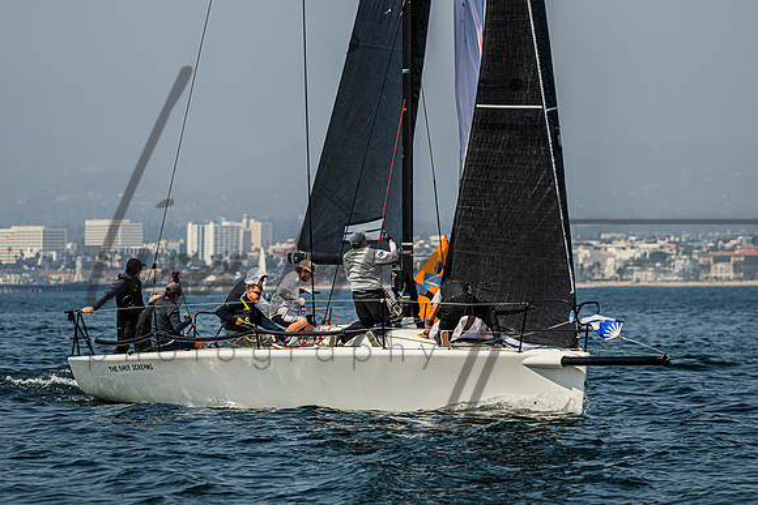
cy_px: 231
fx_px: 4462
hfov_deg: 9.7
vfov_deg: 6.5
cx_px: 381
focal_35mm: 212
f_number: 4.8
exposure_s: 1/4000
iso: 280
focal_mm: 155
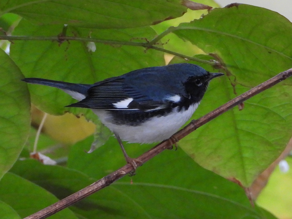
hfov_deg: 2.6
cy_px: 110
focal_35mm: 750
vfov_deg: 2.0
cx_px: 146
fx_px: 6327
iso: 800
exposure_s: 1/125
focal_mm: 135
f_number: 5.6
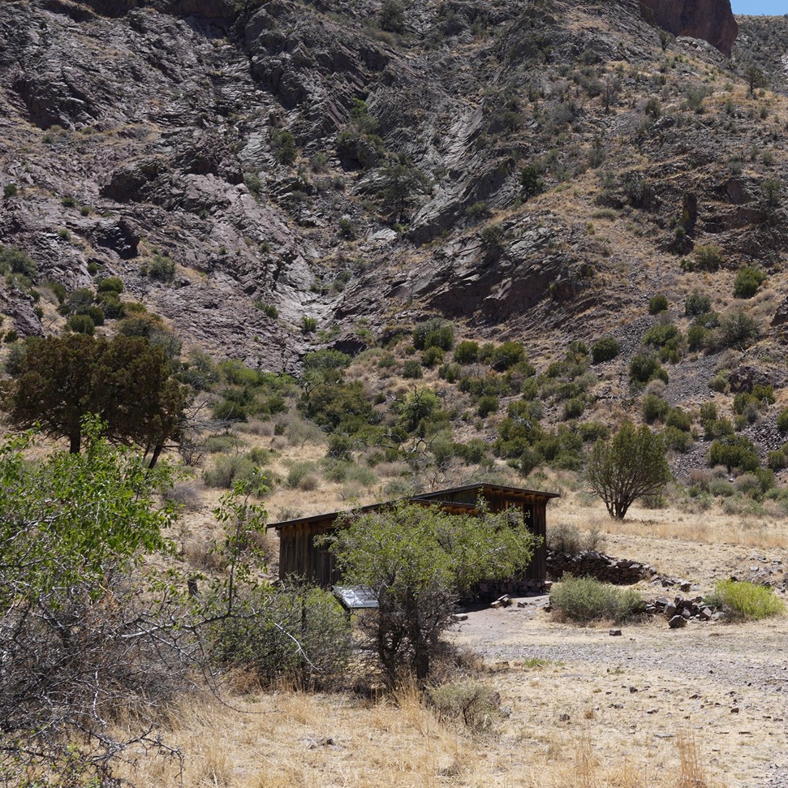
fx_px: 1623
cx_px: 782
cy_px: 329
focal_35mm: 63
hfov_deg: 25.9
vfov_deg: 27.3
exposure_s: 1/100
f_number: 13
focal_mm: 36
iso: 100
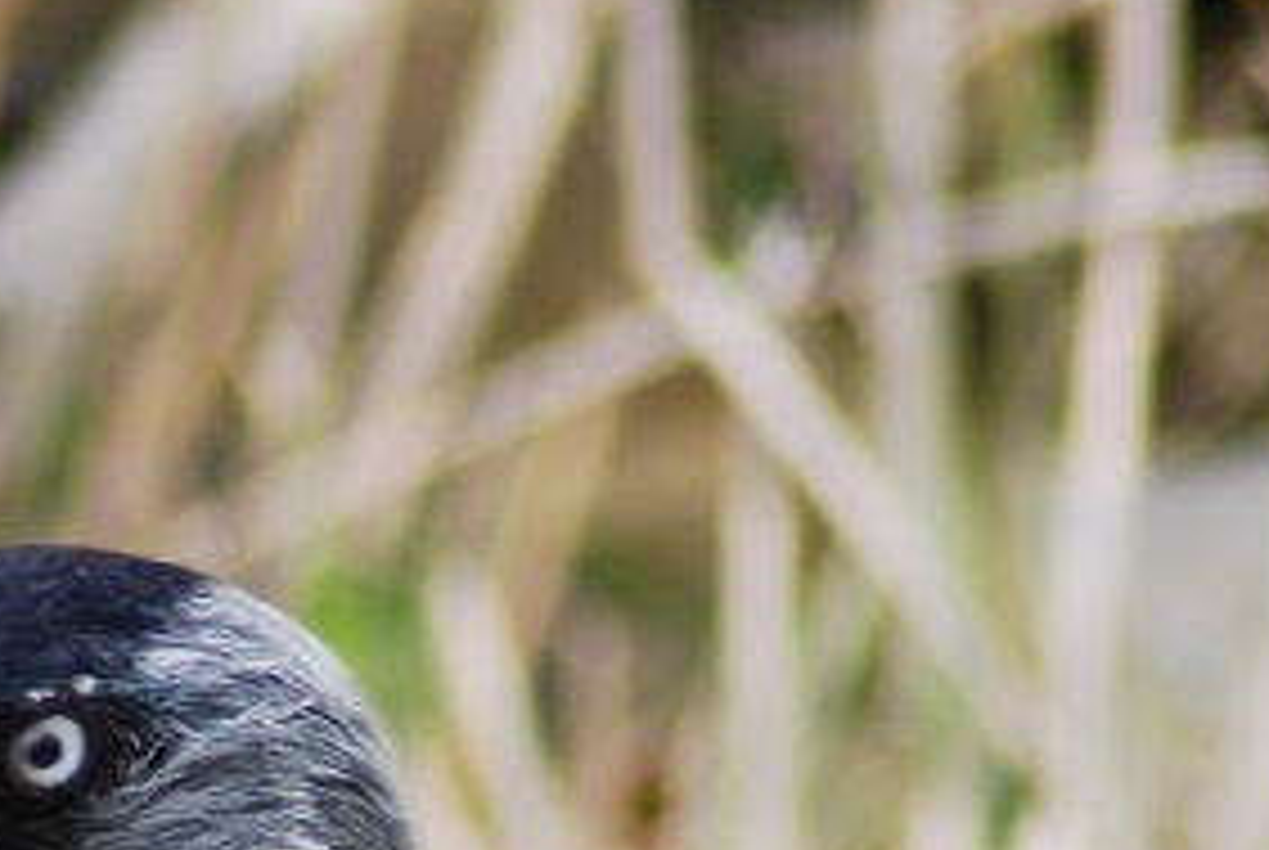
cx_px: -180
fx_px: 57724
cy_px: 1441
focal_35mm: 1635
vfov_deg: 0.8
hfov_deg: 1.3
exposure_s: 1/125
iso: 100
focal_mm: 300
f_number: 5.6
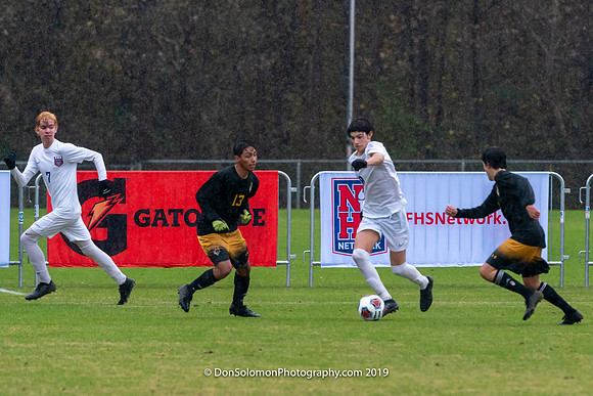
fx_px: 8707
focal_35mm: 528
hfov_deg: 3.9
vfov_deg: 2.6
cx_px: 361
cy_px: 246
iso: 3200
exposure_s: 1/1000
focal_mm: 315
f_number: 5.6
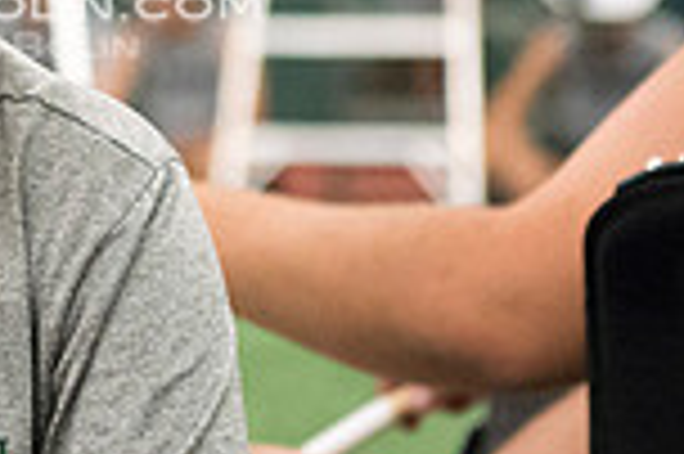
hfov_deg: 7.7
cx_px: -50
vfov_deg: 5.1
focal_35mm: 267
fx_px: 5067
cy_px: -155
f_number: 3.2
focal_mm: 70
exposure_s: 1/320
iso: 3200
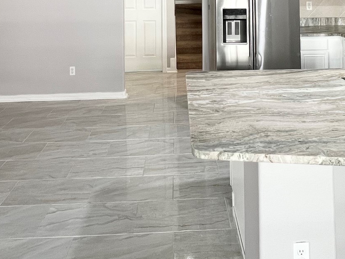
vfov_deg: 36.8
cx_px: 190
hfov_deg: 56.7
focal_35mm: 32
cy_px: -30
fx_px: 319
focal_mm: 1.57
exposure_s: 1/60
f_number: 1.8
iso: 125
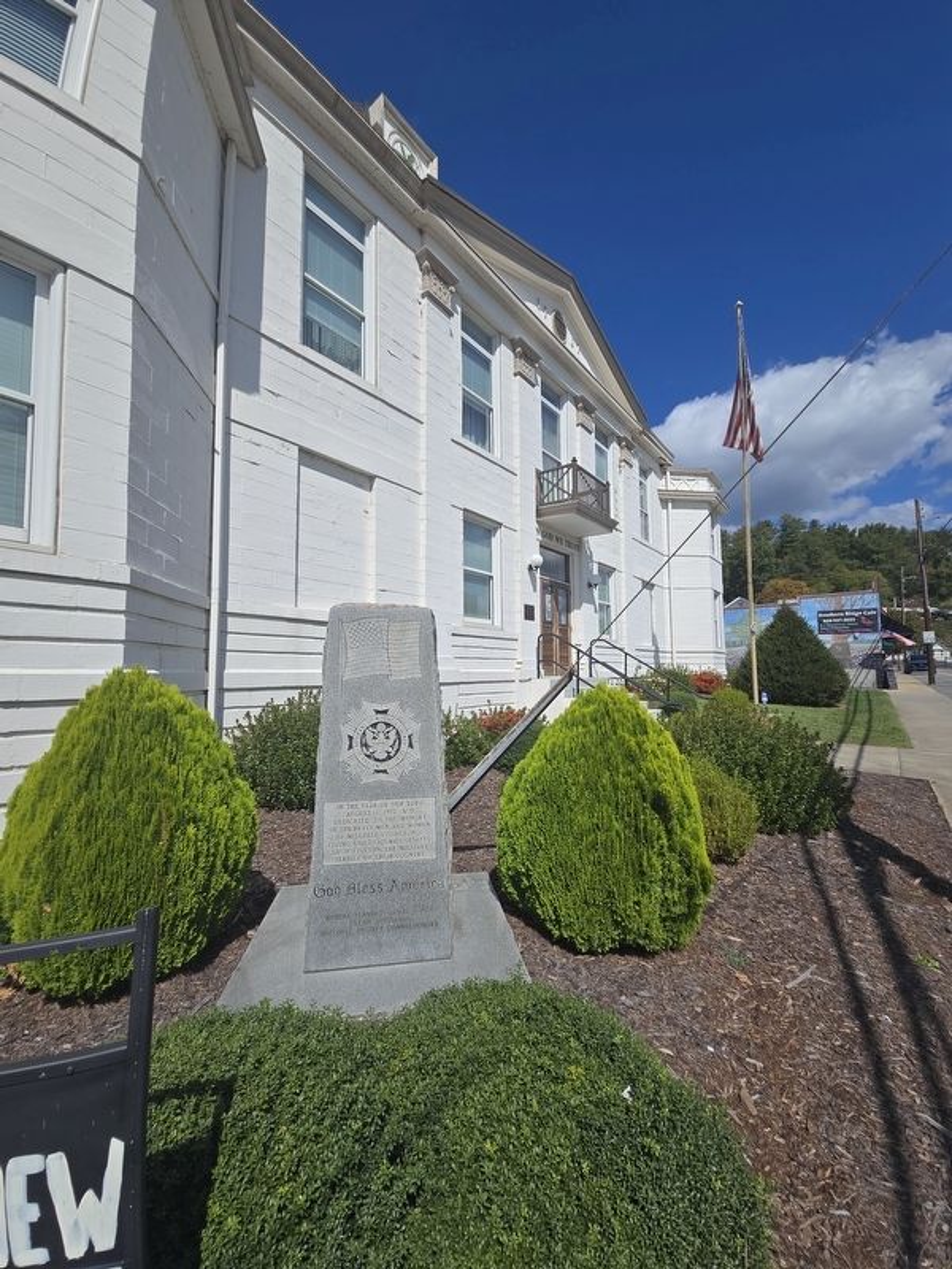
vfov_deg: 106.2
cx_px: 476
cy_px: 634
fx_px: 477
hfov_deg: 89.9
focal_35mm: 13
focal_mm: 2.2
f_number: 2.2
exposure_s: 1/4165
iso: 50
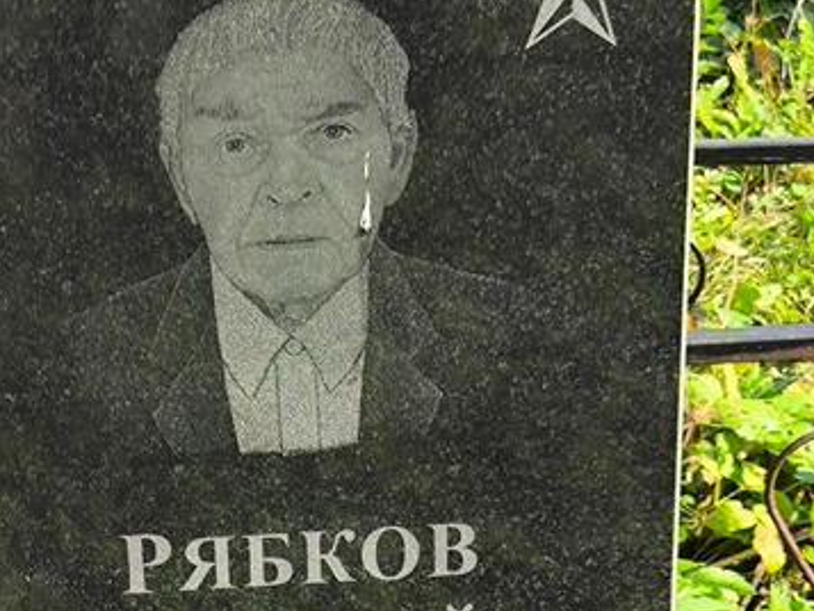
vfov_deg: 13.0
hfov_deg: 17.4
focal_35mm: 112
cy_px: 629
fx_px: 2635
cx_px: 140
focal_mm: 4.71
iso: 50
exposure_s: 1/559
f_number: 1.7
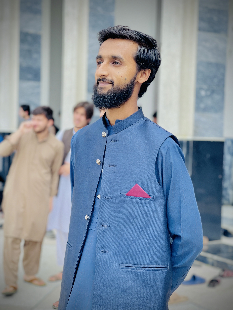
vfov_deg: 30.3
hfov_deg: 22.9
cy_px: 155
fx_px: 574
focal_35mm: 64
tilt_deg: -2.5
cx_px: 116
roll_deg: -1.6
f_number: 2.2
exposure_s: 1/121
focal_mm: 7.5
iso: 25
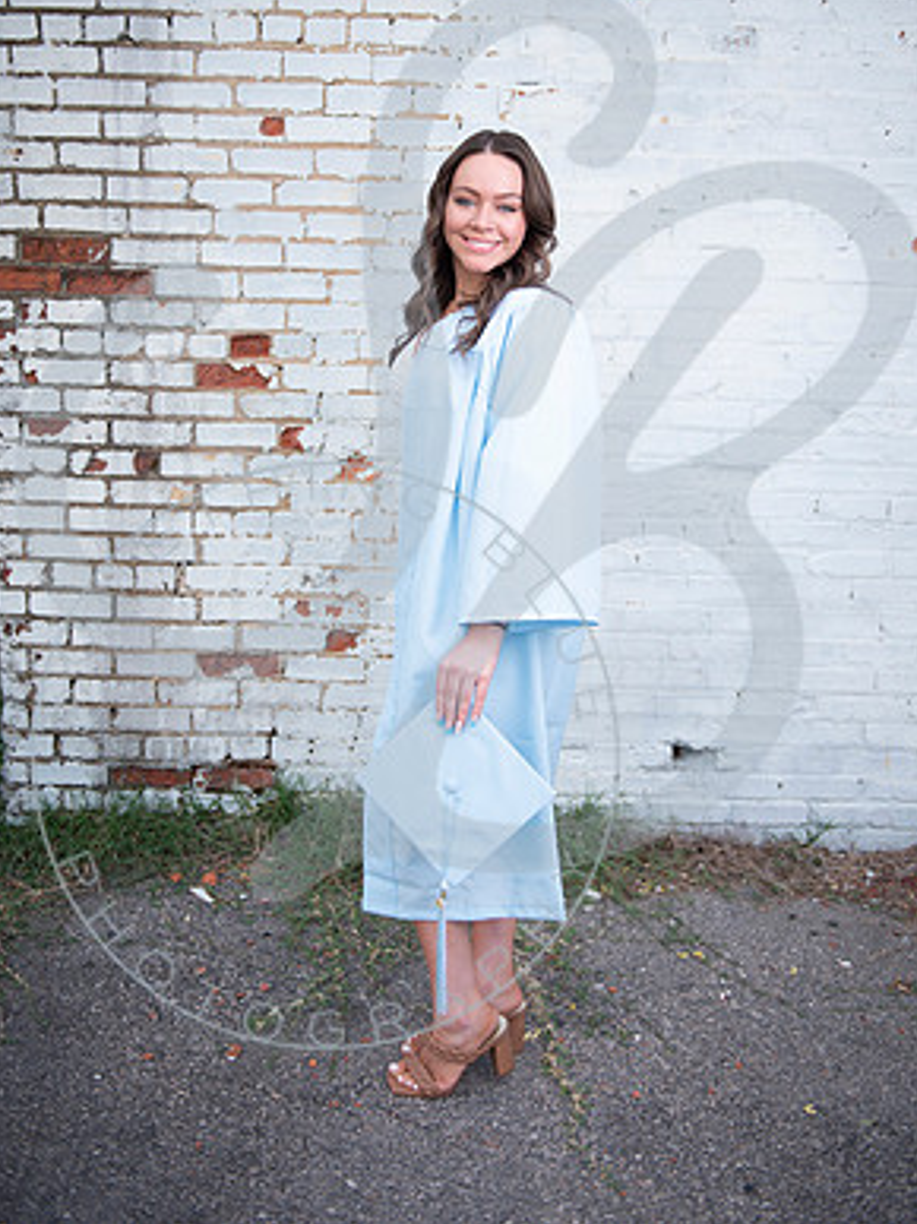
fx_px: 1343
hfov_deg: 37.7
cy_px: 516
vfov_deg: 48.8
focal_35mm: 38
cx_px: 468
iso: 100
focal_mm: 34
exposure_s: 1/400
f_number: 2.8
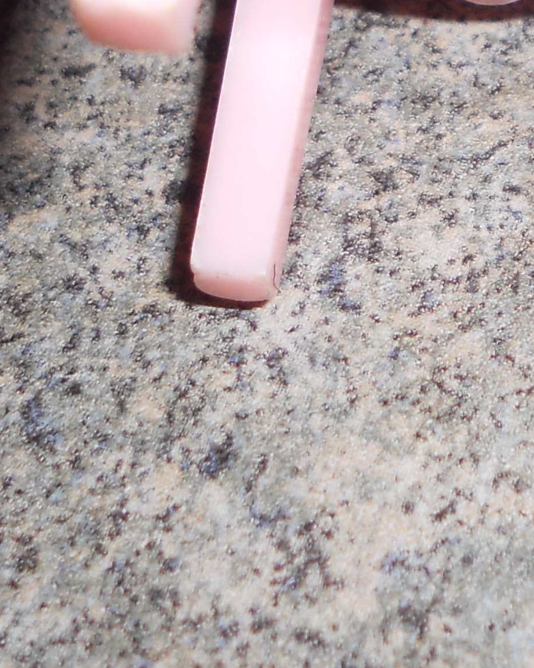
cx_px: 502
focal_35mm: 108
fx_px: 2134
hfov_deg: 14.1
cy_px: -155
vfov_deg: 16.9
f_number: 8.8
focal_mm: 5.8
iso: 80
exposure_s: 1/25
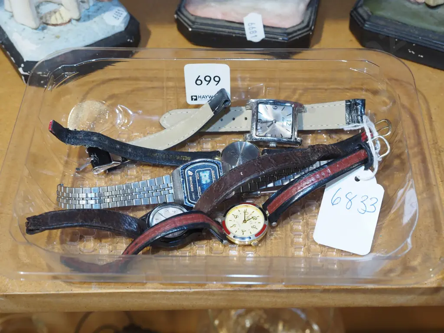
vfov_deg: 27.0
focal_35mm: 54
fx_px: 693
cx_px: 222
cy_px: 166
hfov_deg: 35.5
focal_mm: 27
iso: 1600
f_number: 5.6
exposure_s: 1/60
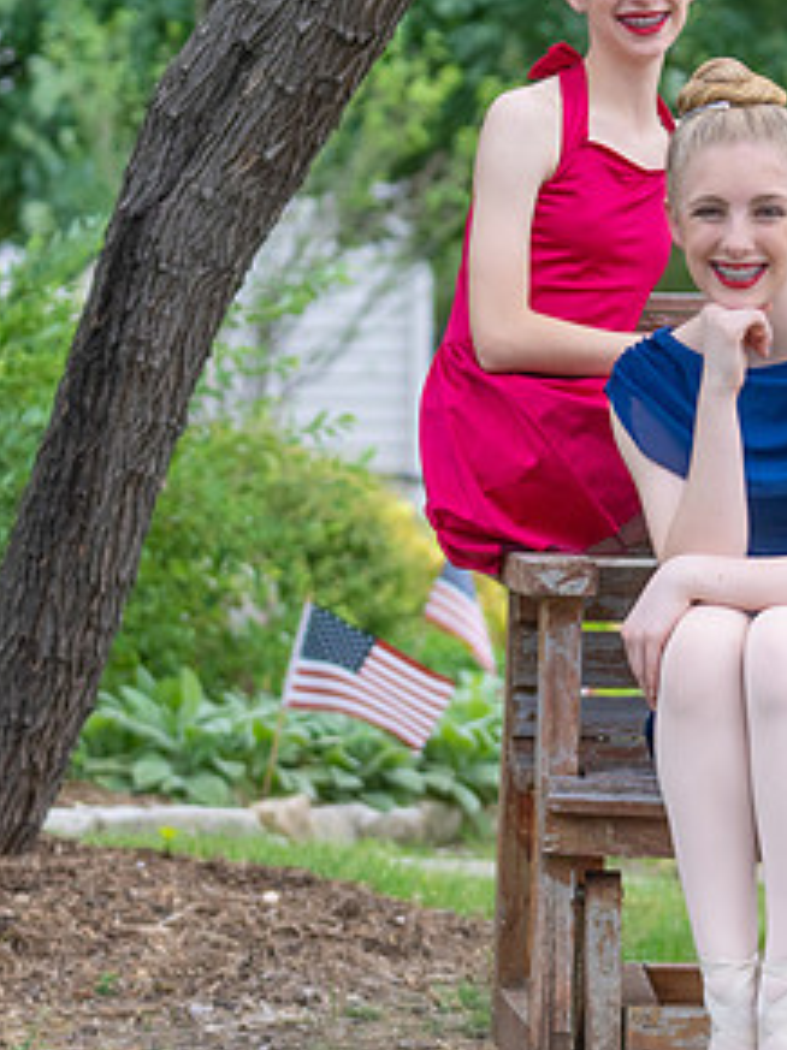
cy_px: 582
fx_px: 5612
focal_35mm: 185
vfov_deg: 10.7
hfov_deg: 8.0
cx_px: 750
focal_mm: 70
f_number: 2.8
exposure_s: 1/320
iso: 500
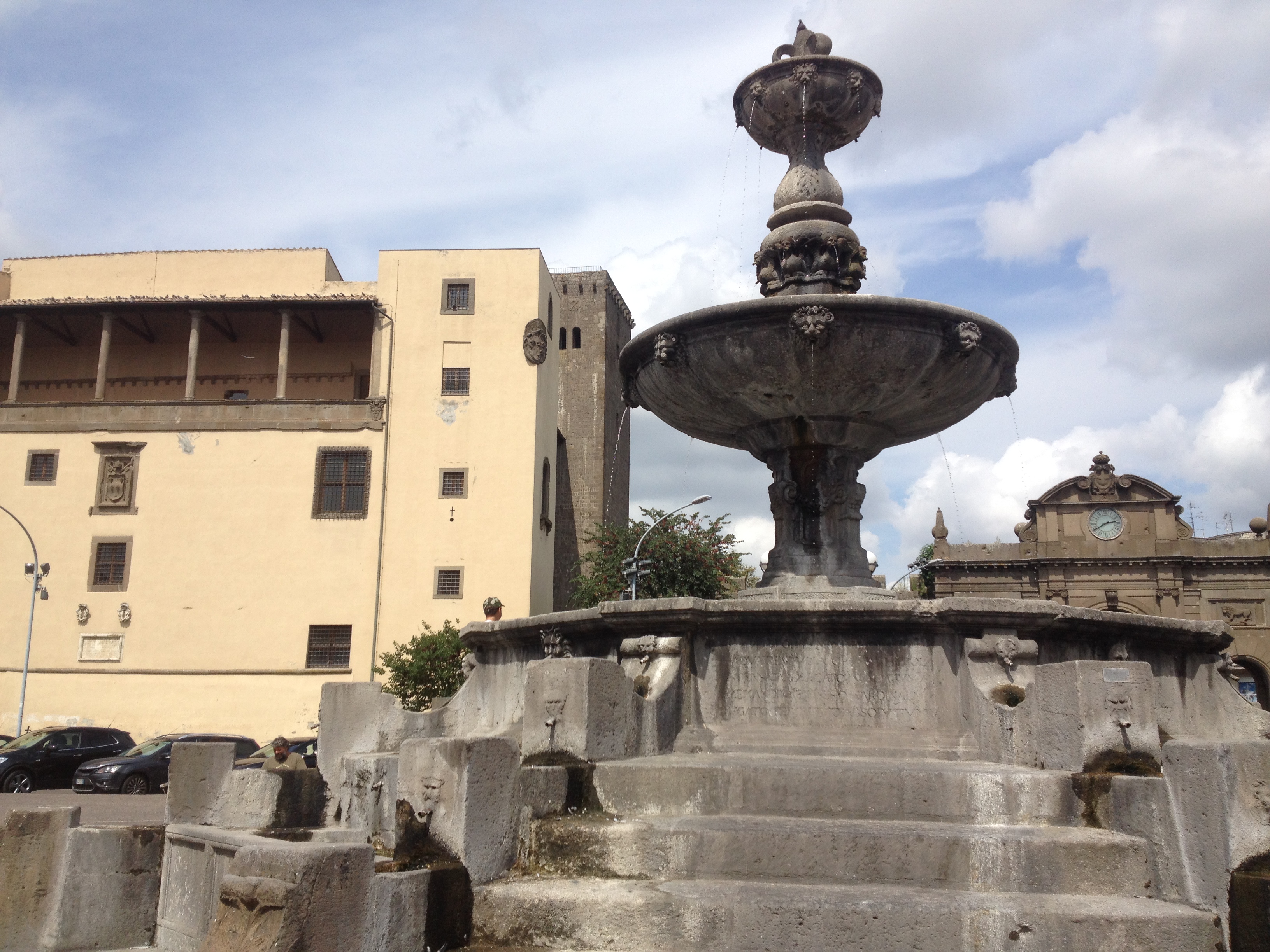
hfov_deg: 52.6
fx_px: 1284
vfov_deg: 40.7
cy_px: 476
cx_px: 635
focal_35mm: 35
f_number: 2.4
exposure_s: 1/2404
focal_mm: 4.28
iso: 50
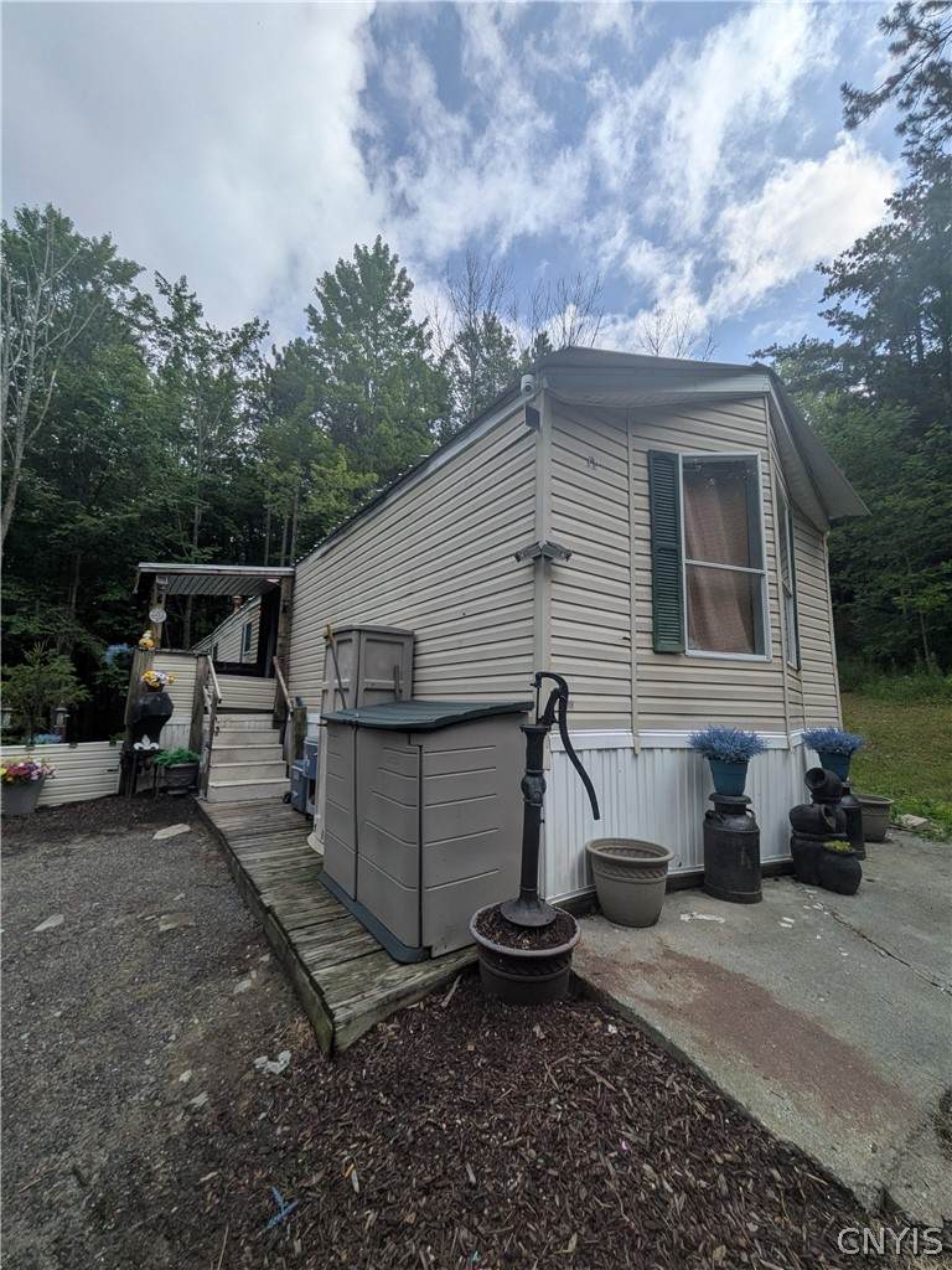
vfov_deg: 102.1
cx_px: 476
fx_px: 513
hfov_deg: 85.7
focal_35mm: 14
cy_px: 635
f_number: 2.2
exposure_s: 1/2915
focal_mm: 1.83
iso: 51
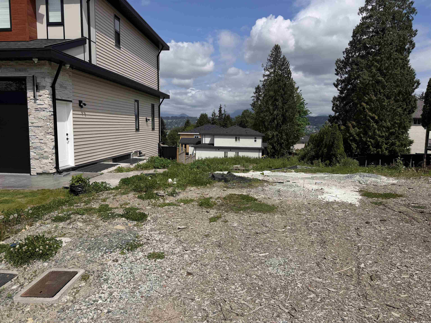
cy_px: 162
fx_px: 299
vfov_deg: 56.8
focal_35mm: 24
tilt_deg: -7.8
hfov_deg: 71.6
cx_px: 216
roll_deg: -0.8
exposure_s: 1/10309
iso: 80
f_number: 1.78
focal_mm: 6.76
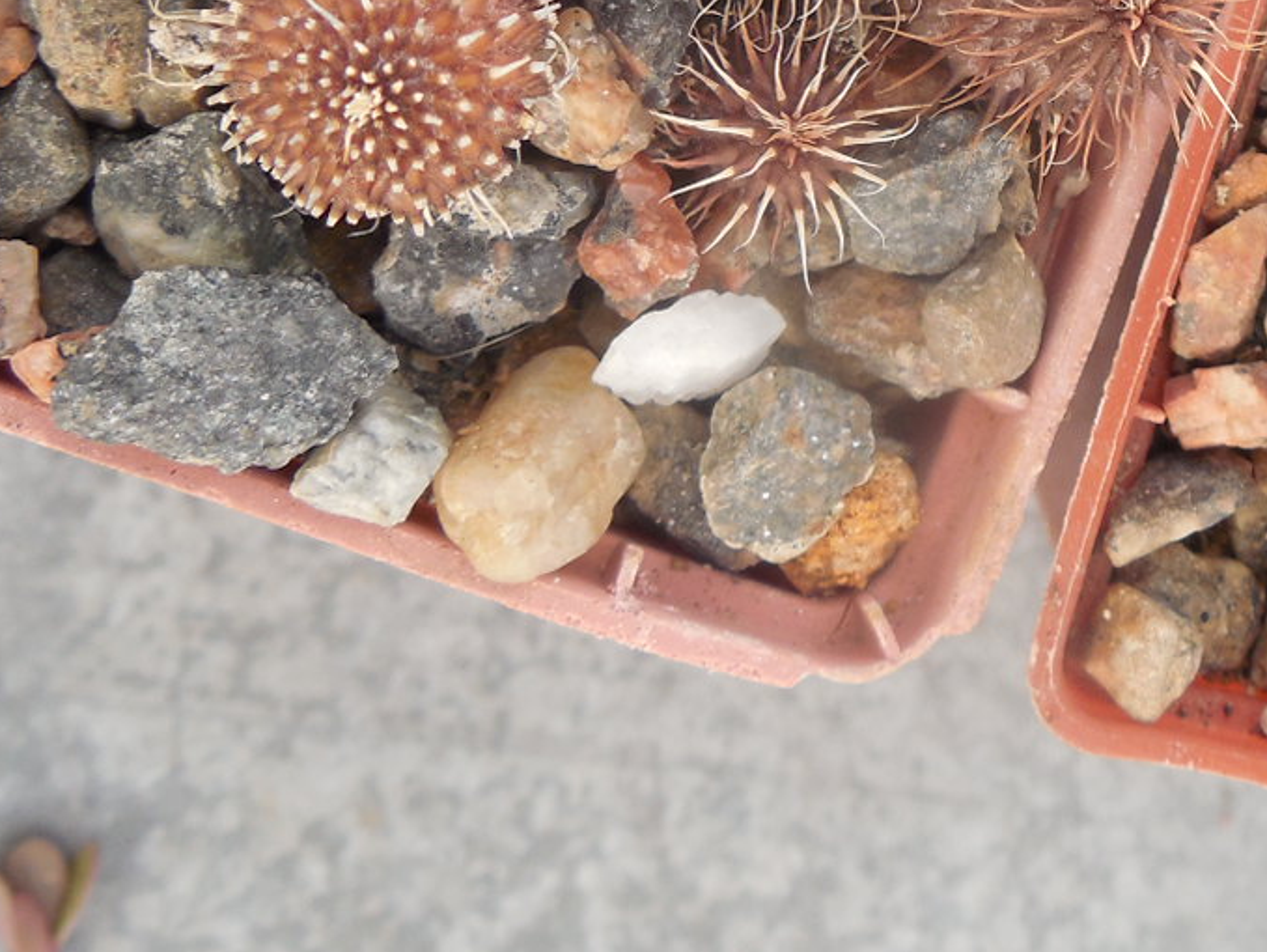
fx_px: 2673
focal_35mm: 73
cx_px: 1062
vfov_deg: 19.6
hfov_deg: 26.1
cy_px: -15
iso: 125
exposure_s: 1/200
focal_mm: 5.6
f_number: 3.6
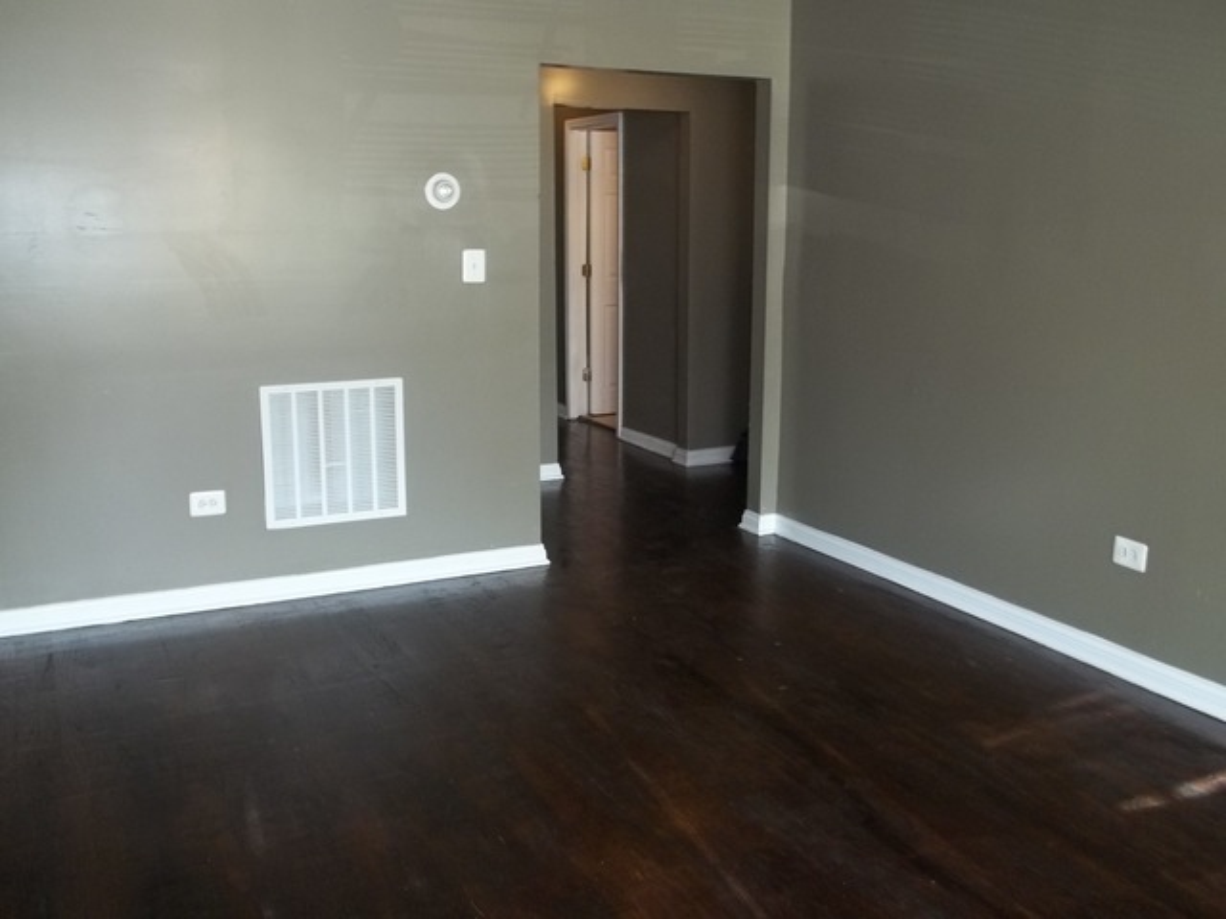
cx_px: 613
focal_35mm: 33
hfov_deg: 55.4
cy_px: 460
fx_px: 1169
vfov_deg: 42.9
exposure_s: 1/30
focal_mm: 5.9
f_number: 3.3
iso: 160
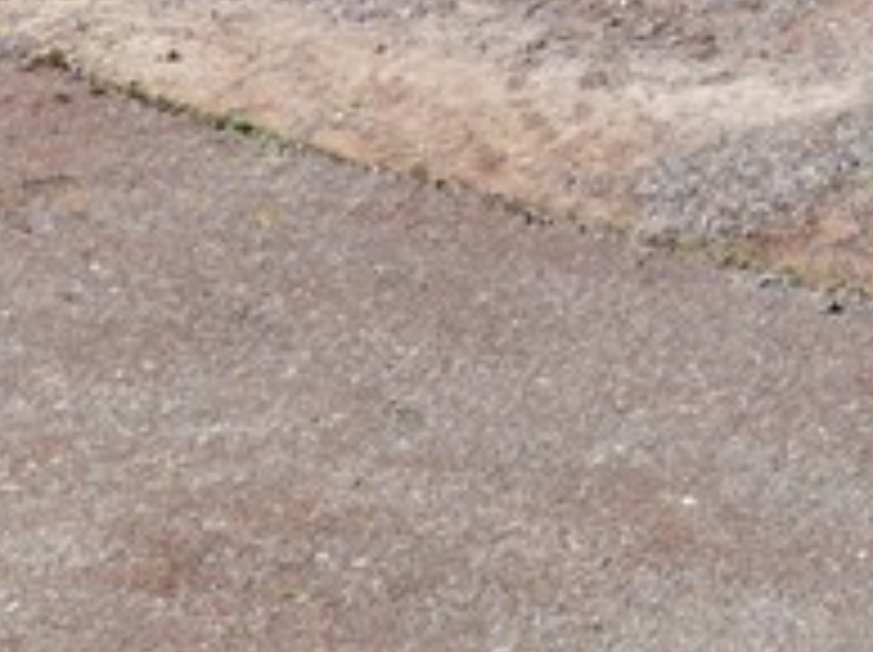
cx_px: 1814
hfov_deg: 13.2
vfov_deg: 10.4
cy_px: -785
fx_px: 3199
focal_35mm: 127
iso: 100
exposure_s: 1/10
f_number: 8
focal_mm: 12.3
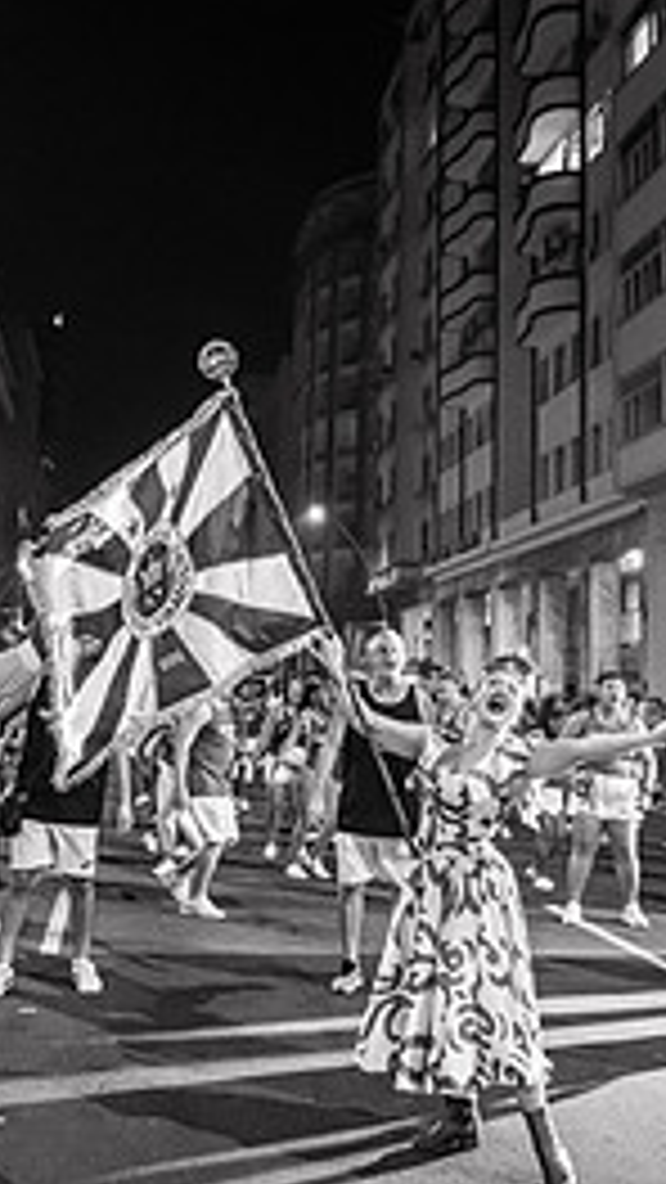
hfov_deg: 27.4
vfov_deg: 47.2
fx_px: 1350
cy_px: 513
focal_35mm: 43
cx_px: 180
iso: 5000
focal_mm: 24
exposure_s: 1/200
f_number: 2
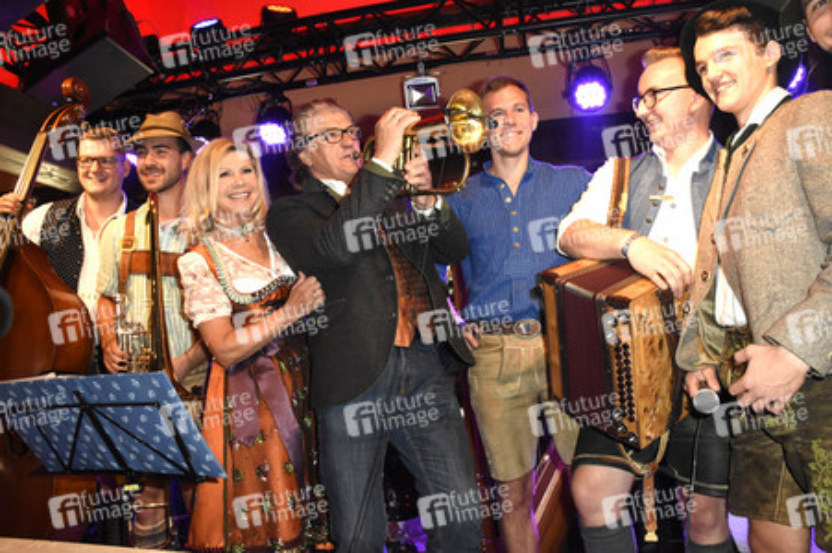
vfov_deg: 47.9
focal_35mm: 27
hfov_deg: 67.4
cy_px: 276
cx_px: 416
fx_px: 624
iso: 1600
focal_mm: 18
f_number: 6.3
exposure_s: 1/60
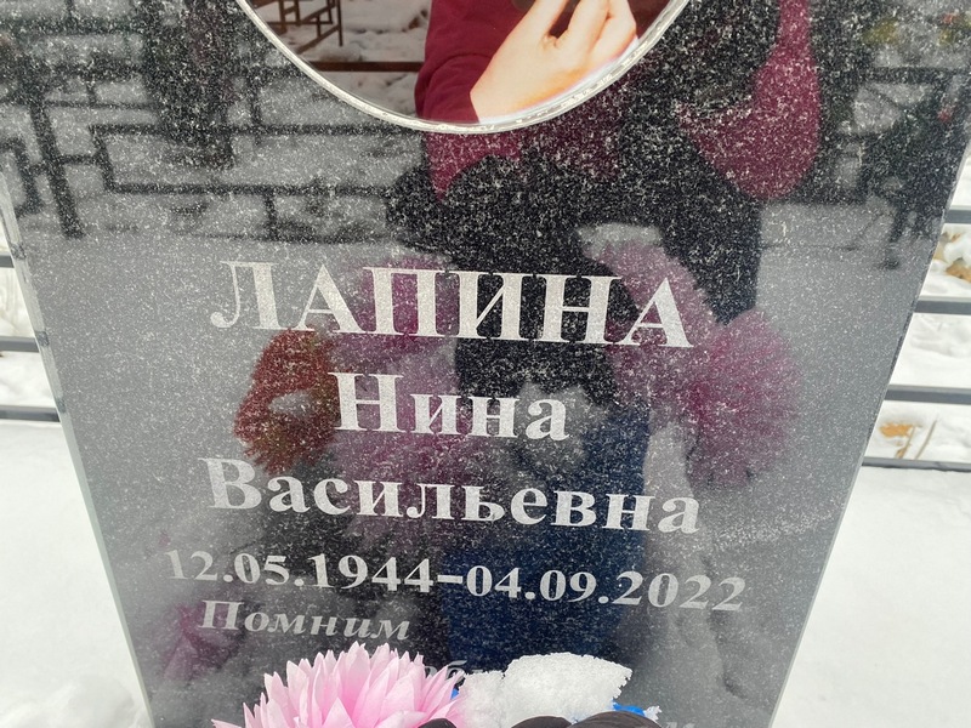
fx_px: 729
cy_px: 364
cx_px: 486
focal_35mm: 26
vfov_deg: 53.1
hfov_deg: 67.3
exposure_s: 1/121
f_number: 1.8
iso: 100
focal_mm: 4.25
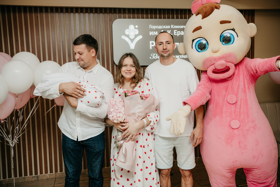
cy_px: 94
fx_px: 296
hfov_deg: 50.7
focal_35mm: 38
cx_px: 140
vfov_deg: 35.1
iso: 200
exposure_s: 1/160
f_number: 4
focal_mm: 38
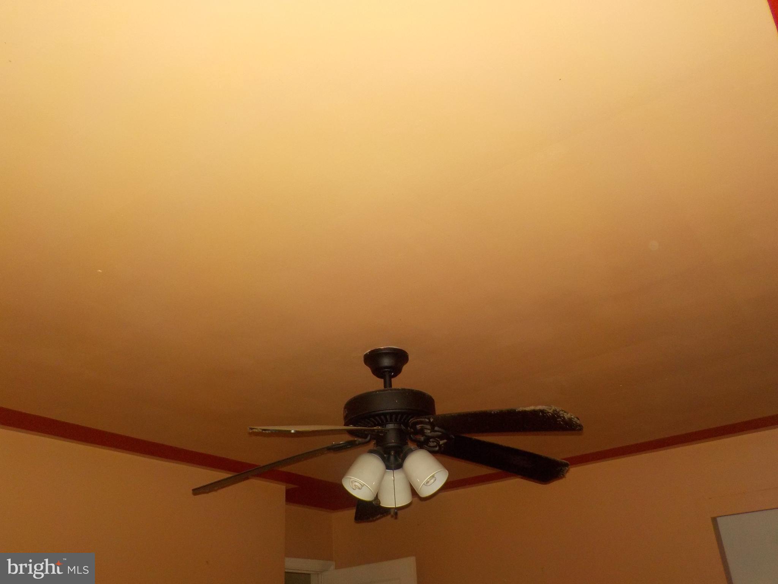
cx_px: 389
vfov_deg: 46.8
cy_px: 292
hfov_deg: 60.0
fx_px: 674
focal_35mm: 30
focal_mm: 4.1
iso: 200
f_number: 3.3
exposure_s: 1/30
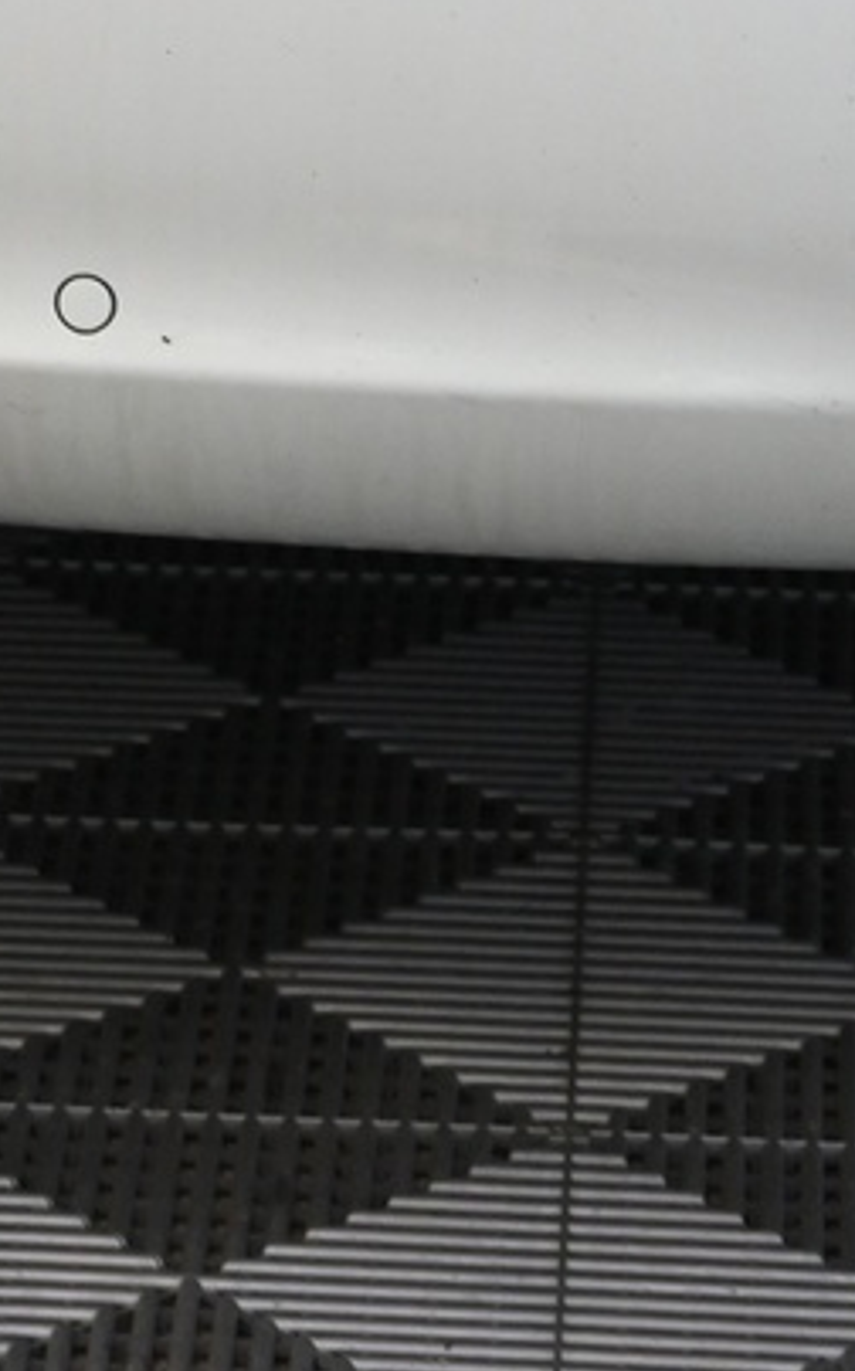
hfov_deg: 5.7
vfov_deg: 9.1
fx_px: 8477
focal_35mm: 227
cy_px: -197
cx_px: -316
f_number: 5.3
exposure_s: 1/60
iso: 720
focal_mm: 37
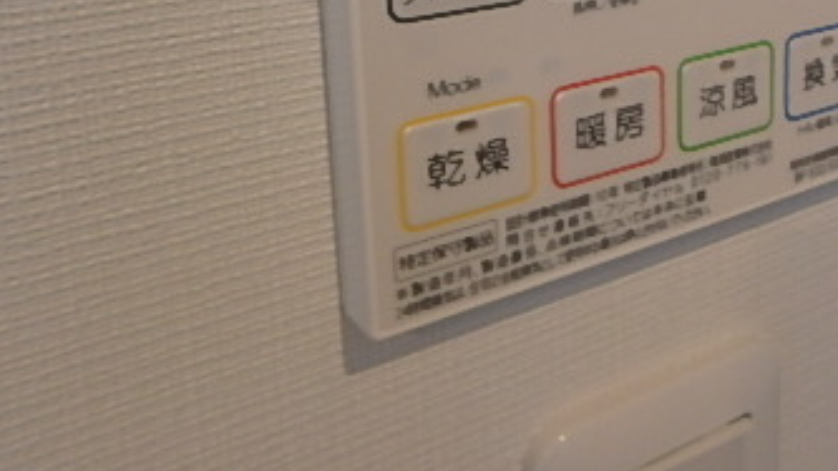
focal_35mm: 44
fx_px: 977
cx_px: 639
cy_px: -71
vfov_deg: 24.8
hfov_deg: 44.7
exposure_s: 1/50
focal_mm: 3.7
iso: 200
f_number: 3.5
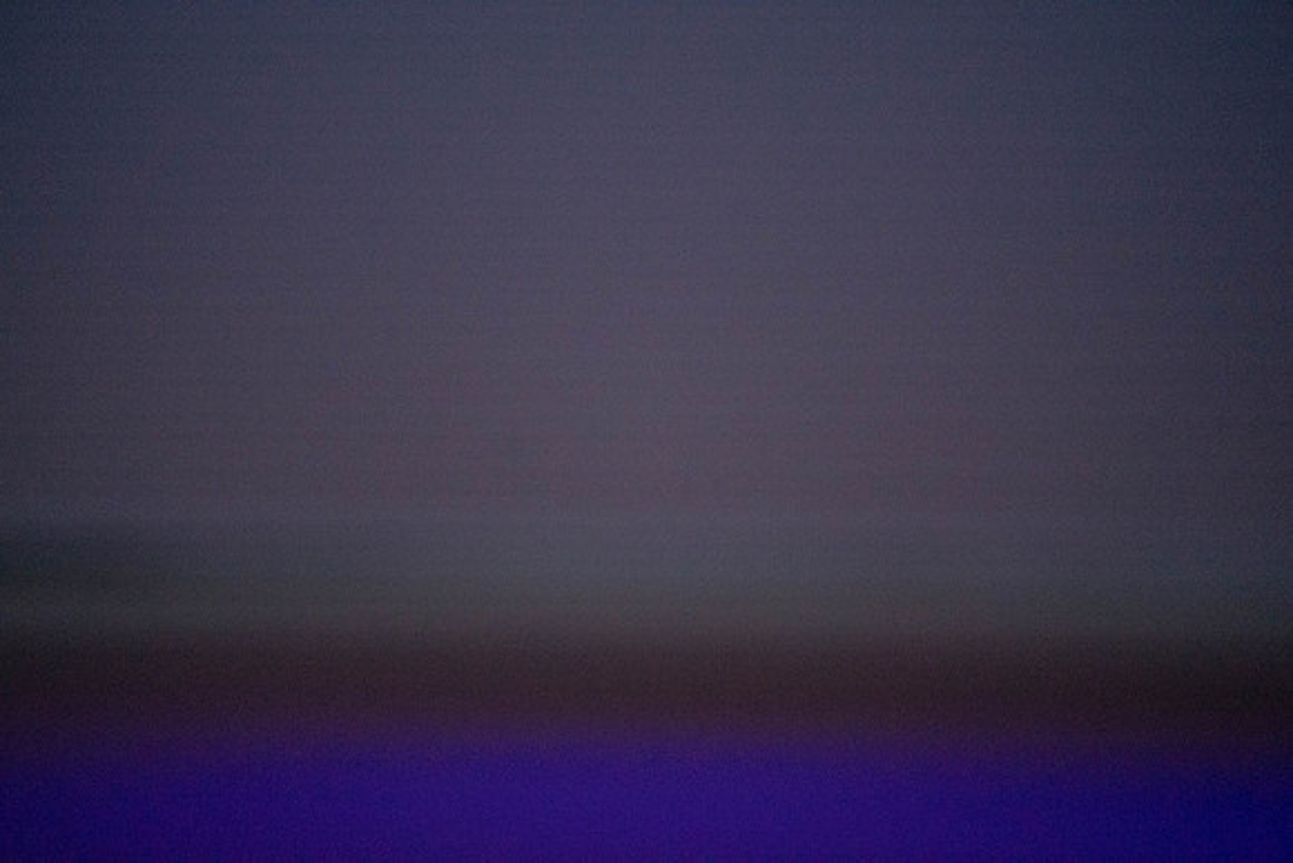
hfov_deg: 5.2
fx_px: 14369
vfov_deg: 3.4
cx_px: 646
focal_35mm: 400
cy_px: 432
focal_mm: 400
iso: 16000
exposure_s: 1/400
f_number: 5.6
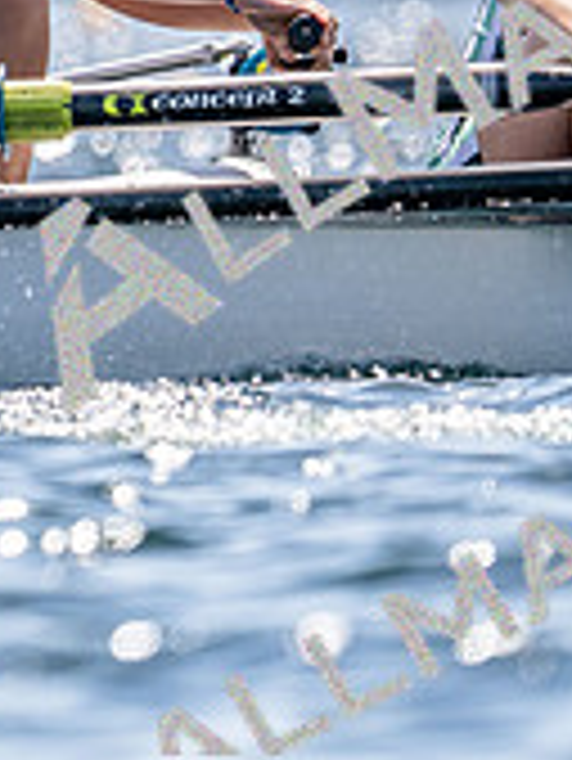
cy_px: -13
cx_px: -347
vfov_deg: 1.0
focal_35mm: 1973
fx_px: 43415
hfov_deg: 0.8
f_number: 4.5
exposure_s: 1/2500
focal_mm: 400
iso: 220
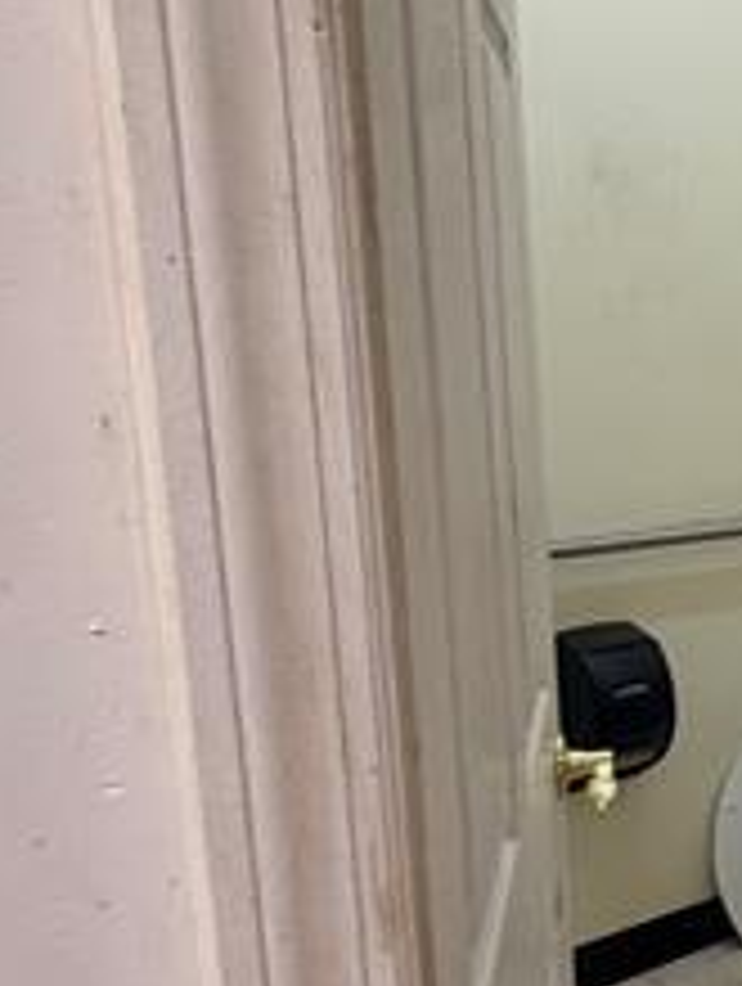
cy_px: 572
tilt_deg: -9.9
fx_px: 1396
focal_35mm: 49
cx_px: 1205
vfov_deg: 38.7
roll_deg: -1.7
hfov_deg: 22.4
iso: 200
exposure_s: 1/60
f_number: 2.2
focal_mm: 2.22
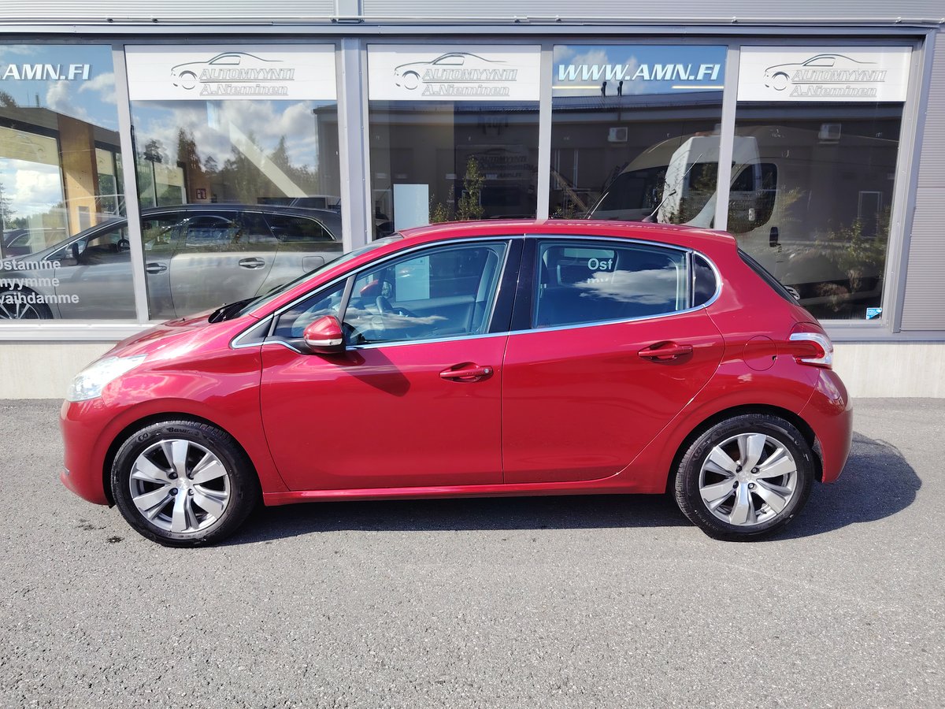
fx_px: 655
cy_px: 354
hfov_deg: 71.6
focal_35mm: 24
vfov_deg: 56.8
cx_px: 472
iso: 100
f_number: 1.75
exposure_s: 1/411
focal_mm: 5.25
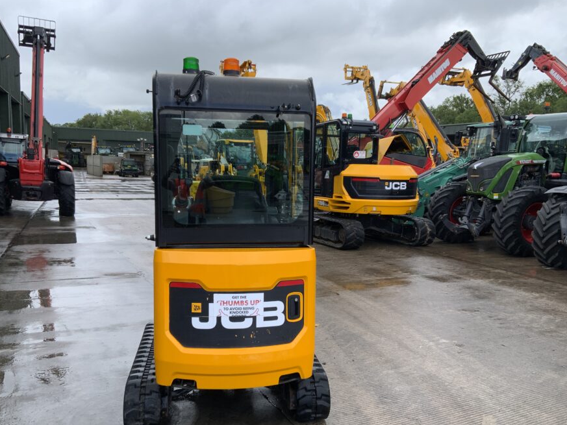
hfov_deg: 54.0
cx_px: 286
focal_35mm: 34
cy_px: 241
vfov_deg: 41.7
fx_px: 557
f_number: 1.8
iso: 16
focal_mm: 3
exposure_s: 1/500
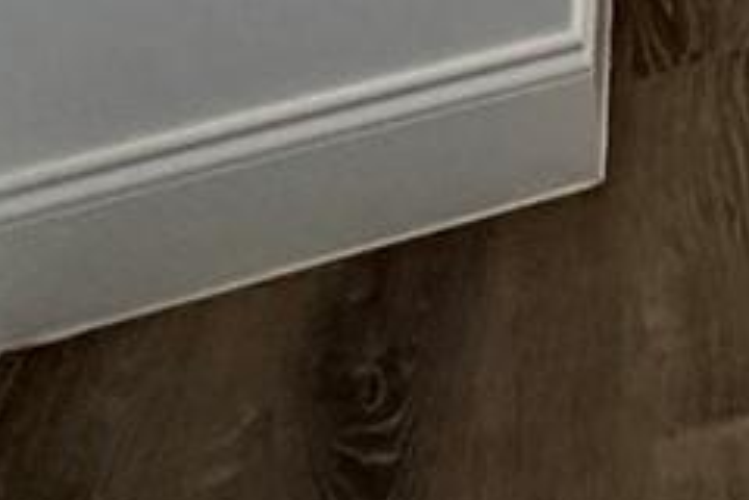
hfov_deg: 15.8
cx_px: 1560
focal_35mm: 97
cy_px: -1103
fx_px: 2018
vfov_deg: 9.8
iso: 250
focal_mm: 2.22
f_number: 2.2
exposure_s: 1/120
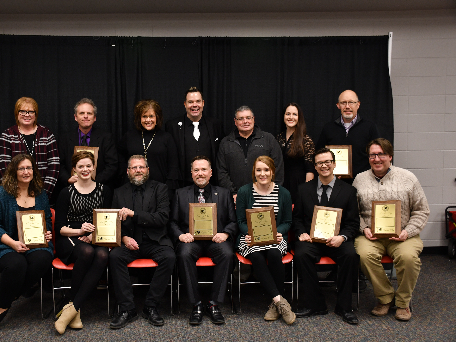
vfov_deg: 36.8
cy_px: 171
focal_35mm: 39
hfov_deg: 47.8
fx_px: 514
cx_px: 202
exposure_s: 1/100
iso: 800
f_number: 3.8
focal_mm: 24
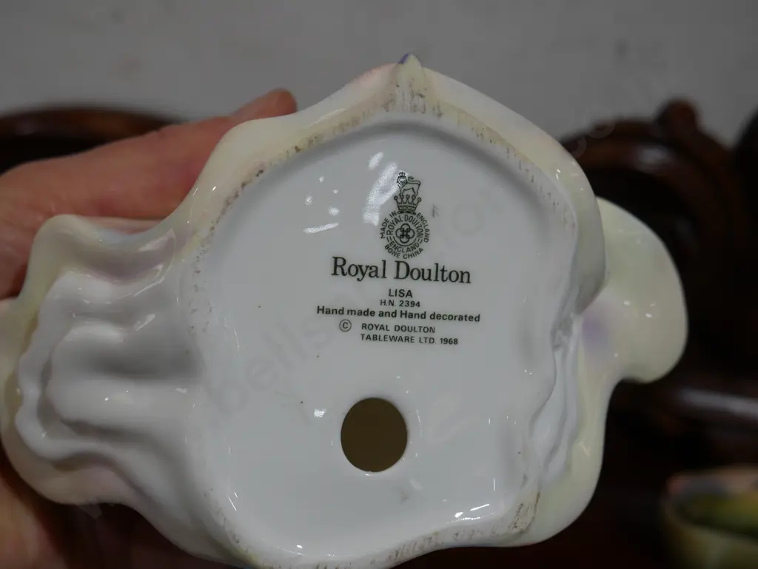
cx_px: 379
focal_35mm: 50
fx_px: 1095
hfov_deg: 38.2
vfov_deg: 29.1
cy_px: 284
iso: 200
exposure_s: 1/60
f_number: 5.3
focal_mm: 25
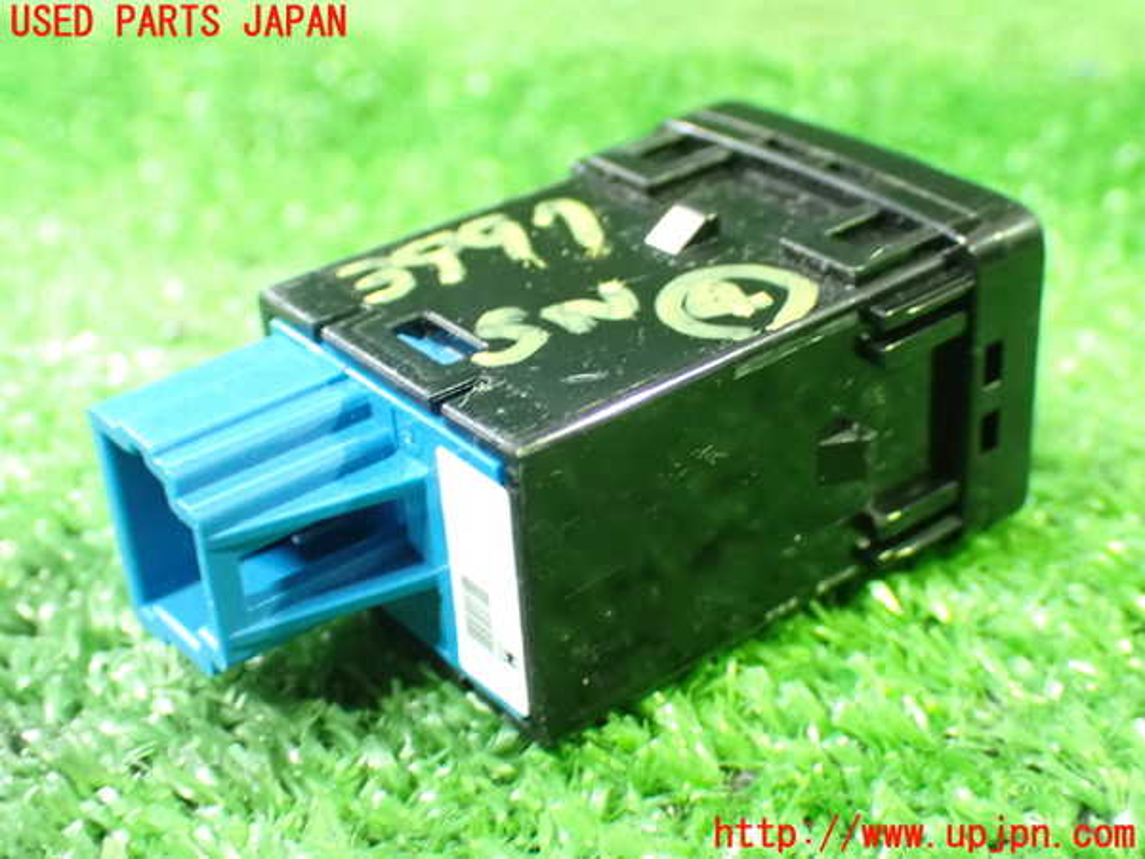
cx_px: 572
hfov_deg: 35.5
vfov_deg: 27.0
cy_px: 430
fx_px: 1786
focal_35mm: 54
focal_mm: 9.65
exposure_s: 1/20
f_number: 3.3
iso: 1600
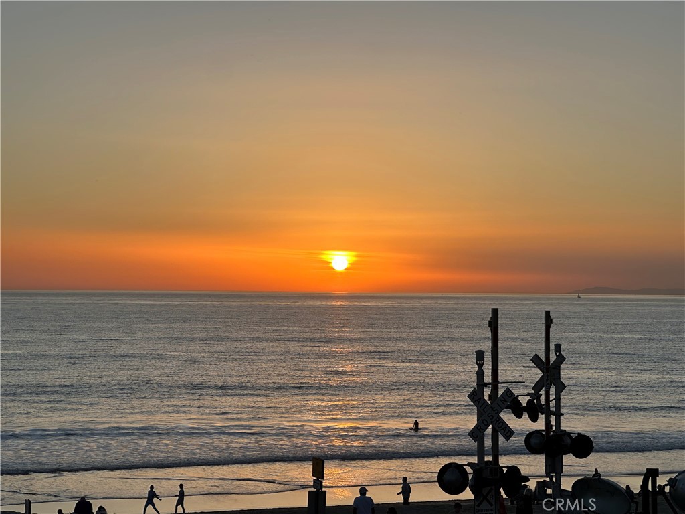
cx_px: 342
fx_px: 1524
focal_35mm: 77
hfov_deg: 25.3
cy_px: 257
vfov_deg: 19.1
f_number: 2.8
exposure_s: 1/576
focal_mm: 9
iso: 32
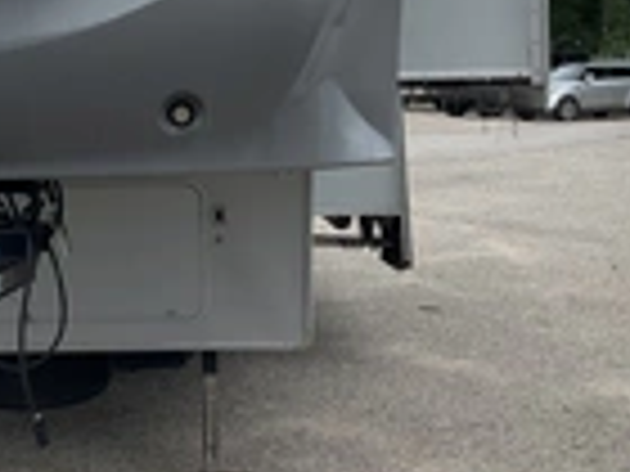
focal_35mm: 83
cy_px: 27
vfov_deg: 17.5
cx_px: 72
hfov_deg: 23.0
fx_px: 1511
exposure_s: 1/1121
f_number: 1.8
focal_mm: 3
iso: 25
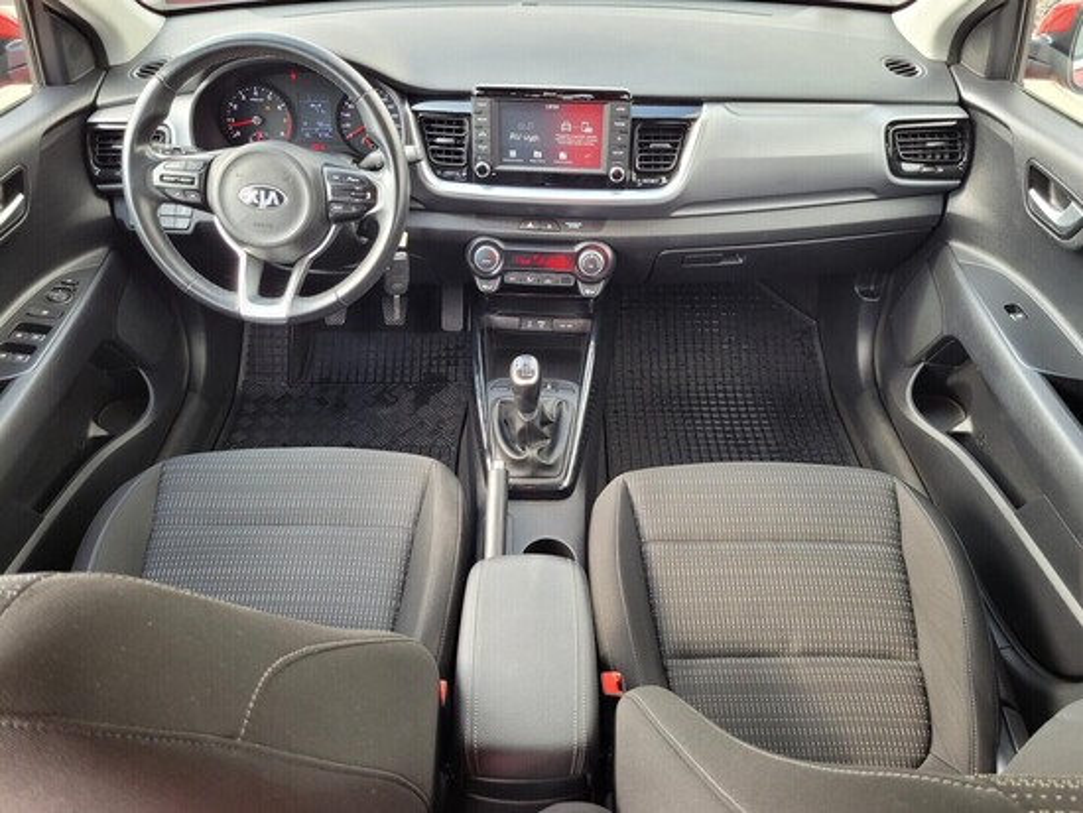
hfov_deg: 67.3
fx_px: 814
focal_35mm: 26
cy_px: 406
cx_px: 542
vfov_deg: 53.1
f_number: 1.8
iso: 100
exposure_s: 1/100
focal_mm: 5.4
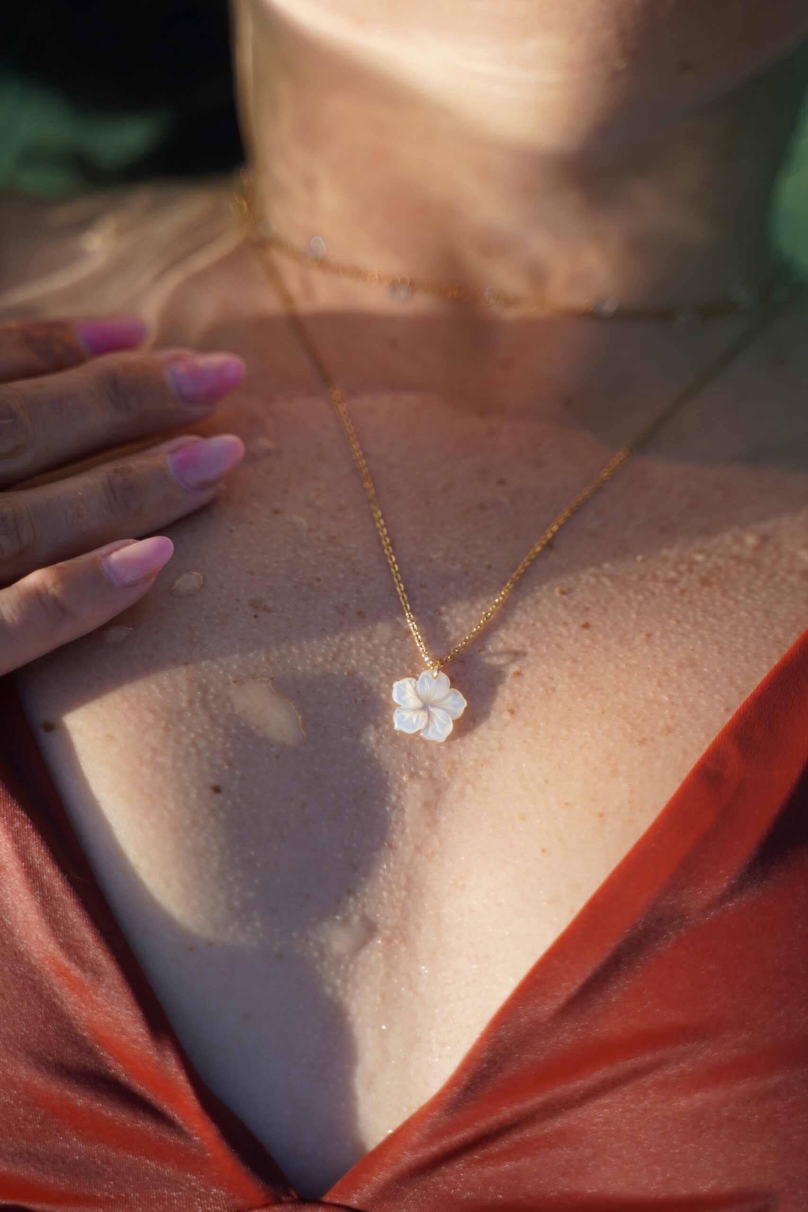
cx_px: 404
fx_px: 2524
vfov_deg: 27.0
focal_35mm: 75
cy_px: 606
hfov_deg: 18.2
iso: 100
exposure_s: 1/1000
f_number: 2.8
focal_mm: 75
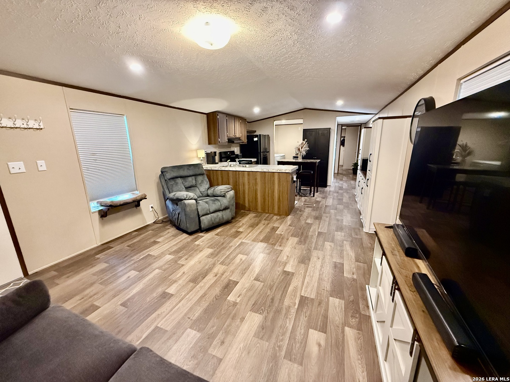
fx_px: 206
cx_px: 255
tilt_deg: -13.1
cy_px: 191
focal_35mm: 14
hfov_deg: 102.1
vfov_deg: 85.7
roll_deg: +1.1
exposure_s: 1/60
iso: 1000
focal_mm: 2.22
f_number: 2.2
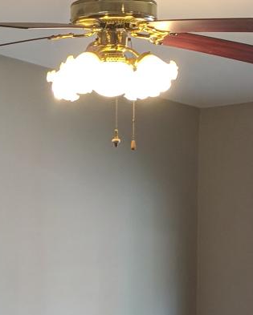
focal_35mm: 129
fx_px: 1206
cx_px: -25
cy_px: 301
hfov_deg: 11.8
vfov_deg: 14.7
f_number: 2
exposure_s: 1/139
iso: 114
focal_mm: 4.67
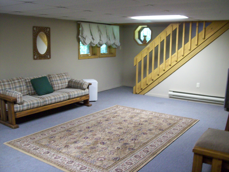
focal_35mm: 36
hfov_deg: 51.4
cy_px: 86
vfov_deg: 39.7
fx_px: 238
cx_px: 114
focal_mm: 6
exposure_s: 1/8
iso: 193
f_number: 2.7
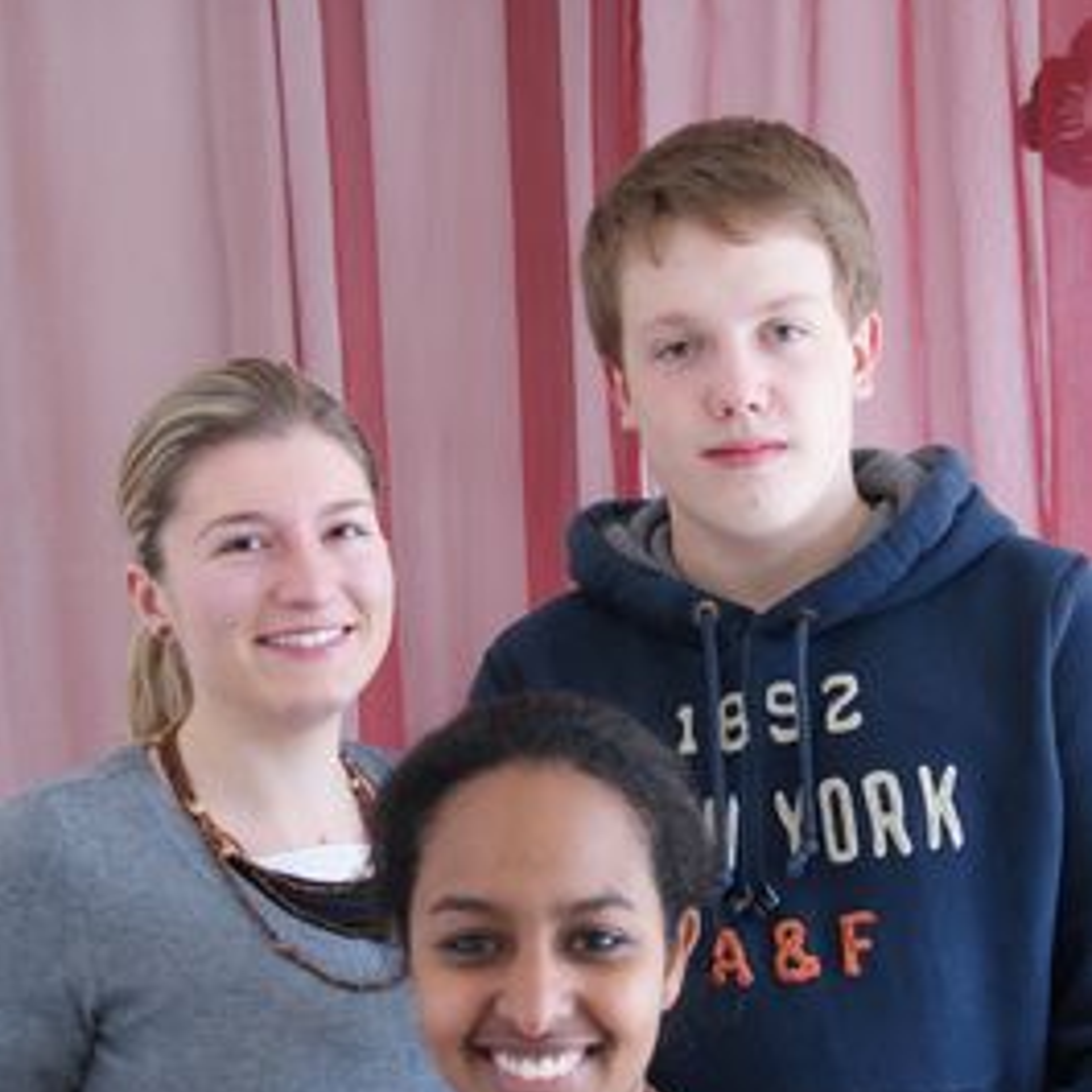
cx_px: 546
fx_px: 2748
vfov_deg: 22.3
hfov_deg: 22.5
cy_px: 779
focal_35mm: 77
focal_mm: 40
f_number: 4.5
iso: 400
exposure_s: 1/8
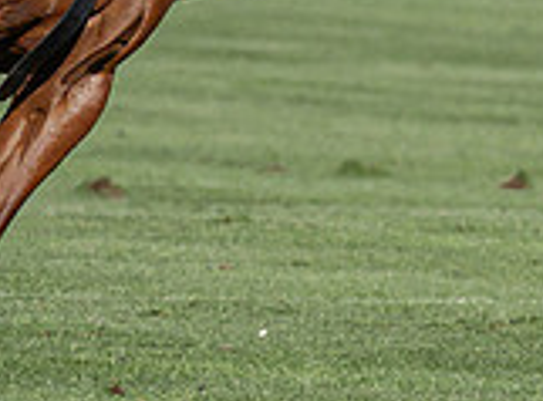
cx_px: -426
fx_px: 25077
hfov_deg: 1.2
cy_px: 292
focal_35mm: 1607
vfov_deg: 0.9
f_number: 4.8
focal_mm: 165
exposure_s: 1/3200
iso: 400
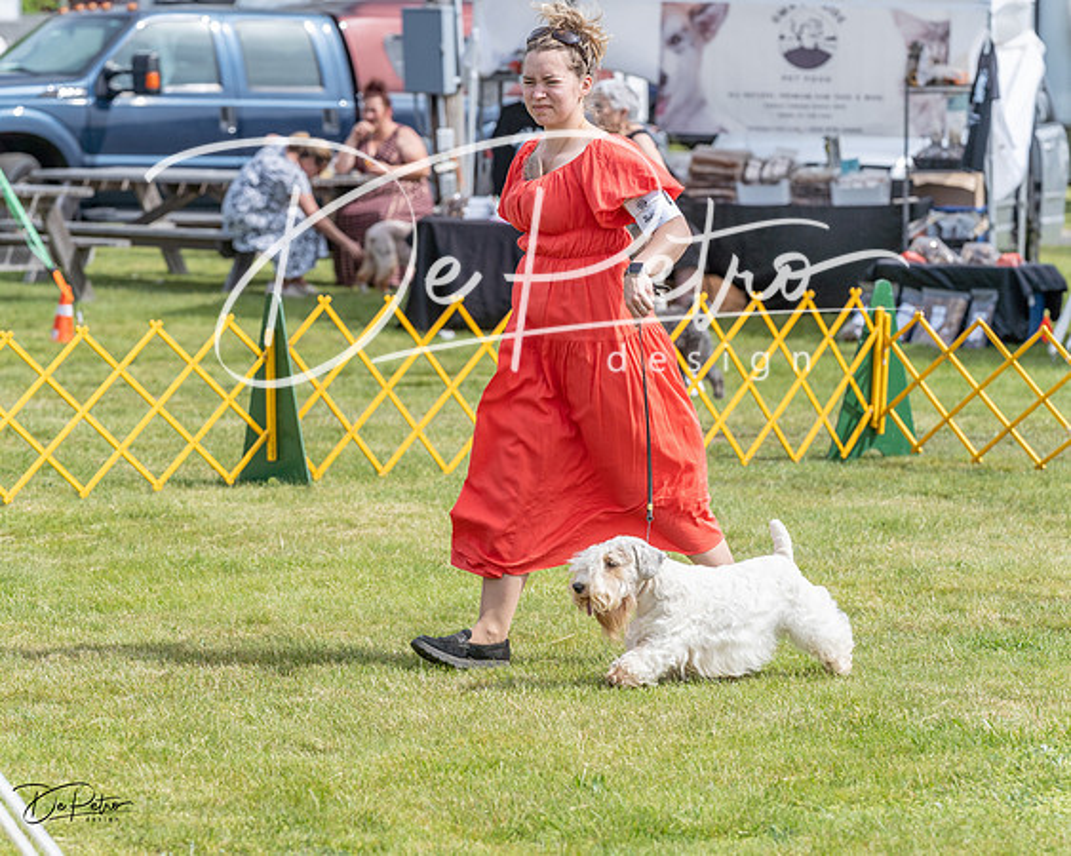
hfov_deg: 10.8
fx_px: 5645
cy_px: 445
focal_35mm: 178
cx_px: 536
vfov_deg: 8.7
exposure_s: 1/1250
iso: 250
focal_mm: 152
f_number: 5.6
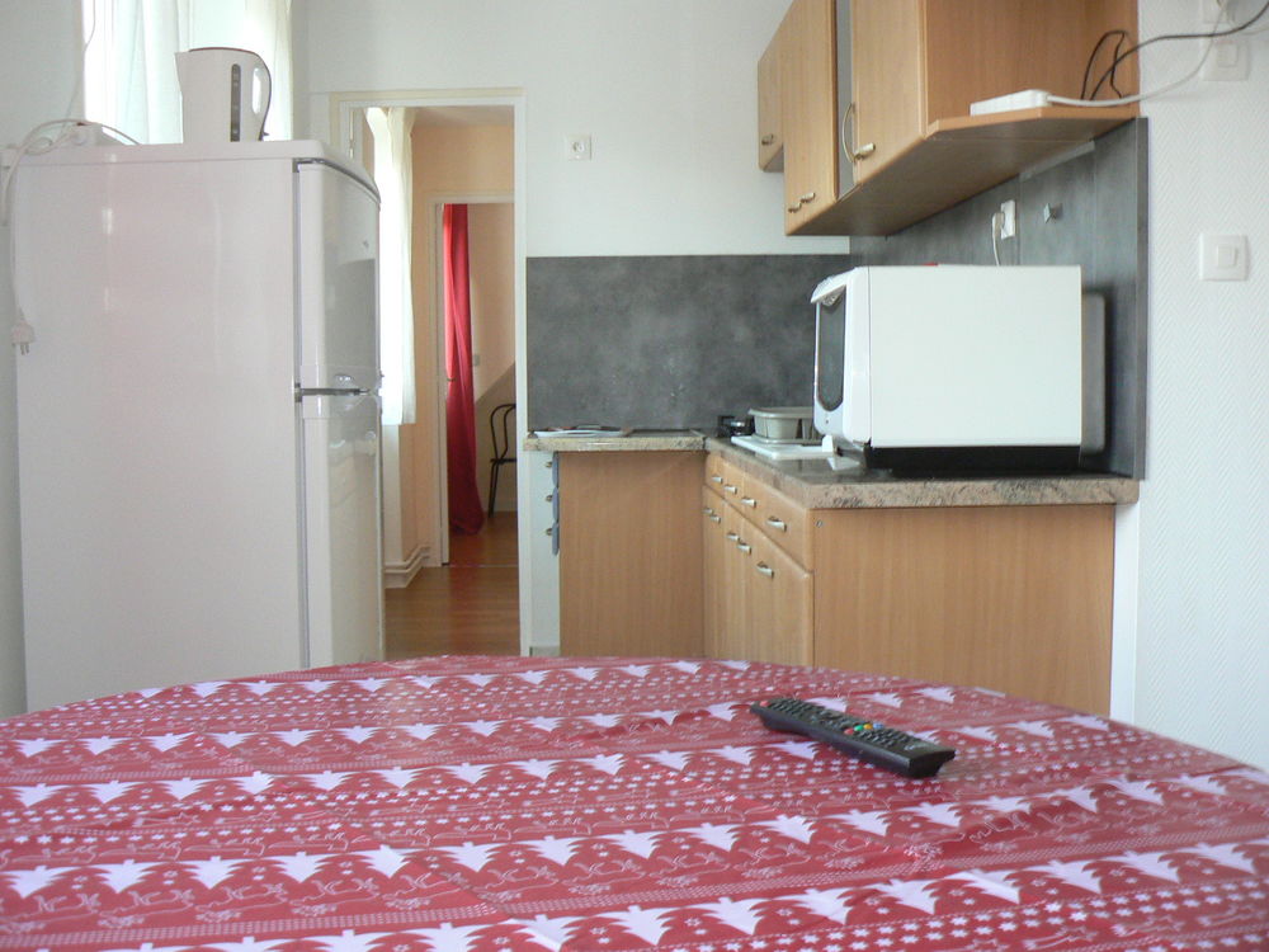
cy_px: 476
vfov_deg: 39.7
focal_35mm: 36
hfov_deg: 51.4
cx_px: 634
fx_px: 1320
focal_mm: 6
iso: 200
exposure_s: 1/30
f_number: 2.8
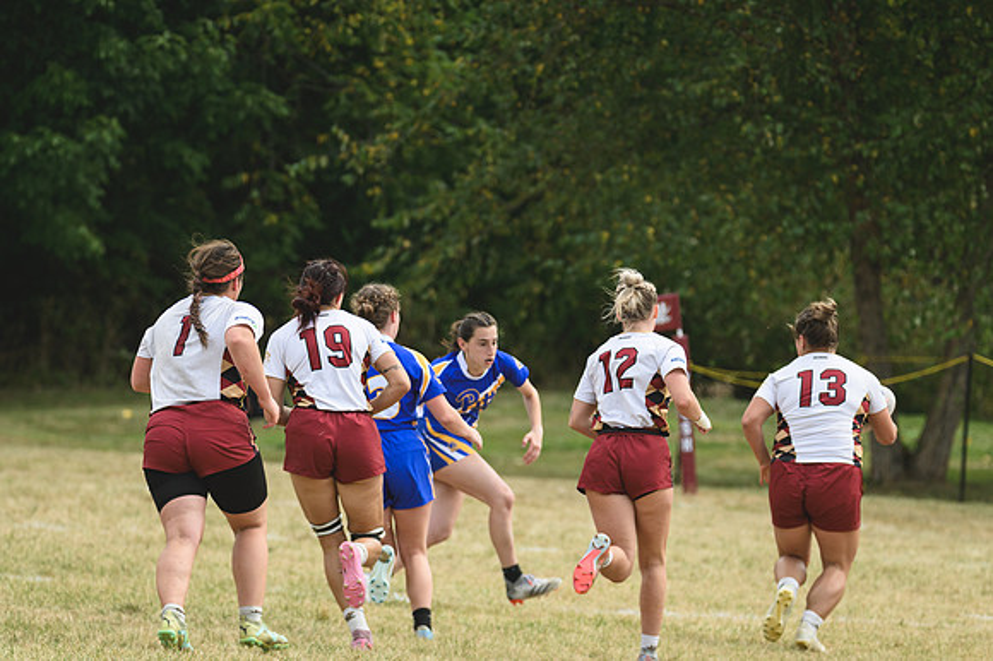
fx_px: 10751
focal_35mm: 390
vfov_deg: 3.5
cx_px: 496
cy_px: 330
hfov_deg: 5.3
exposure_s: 1/1000
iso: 320
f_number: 5.6
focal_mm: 260
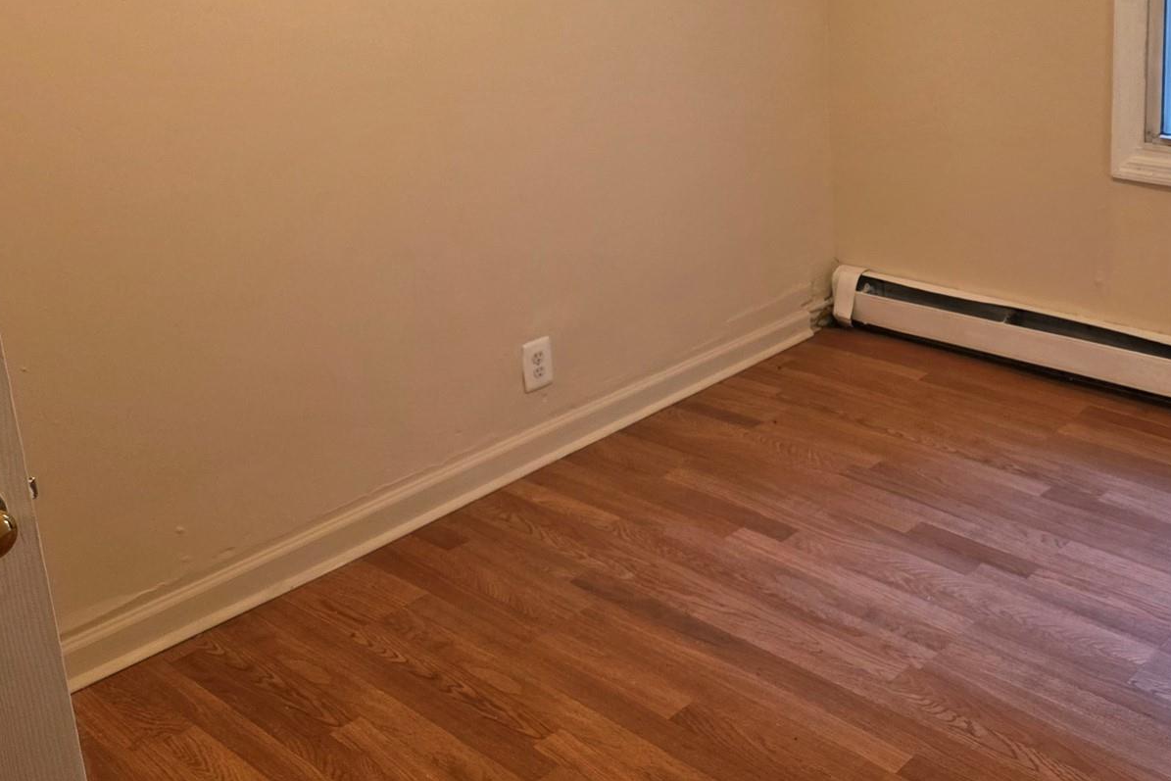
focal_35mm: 41
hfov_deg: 46.4
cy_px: 139
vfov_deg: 31.7
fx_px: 1334
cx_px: 807
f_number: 1.7
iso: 250
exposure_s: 1/120
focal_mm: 6.3
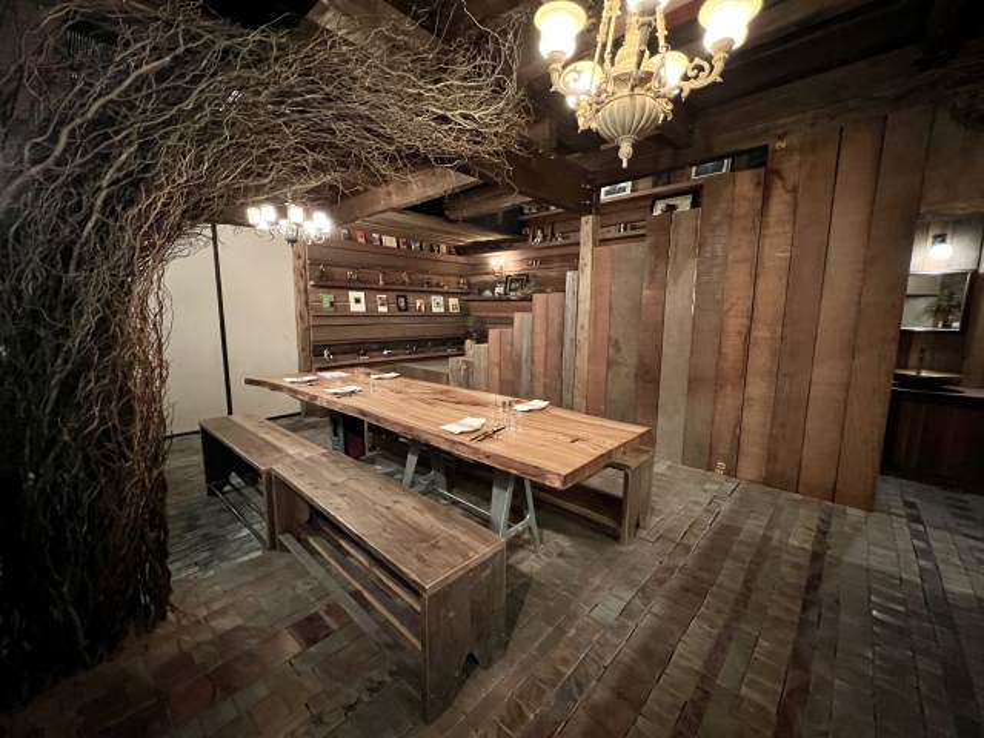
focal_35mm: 13
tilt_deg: -8.6
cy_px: 369
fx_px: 370
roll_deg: -0.2
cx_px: 492
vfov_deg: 89.9
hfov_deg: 106.2
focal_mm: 1.57
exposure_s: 1/30
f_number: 1.8
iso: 1000
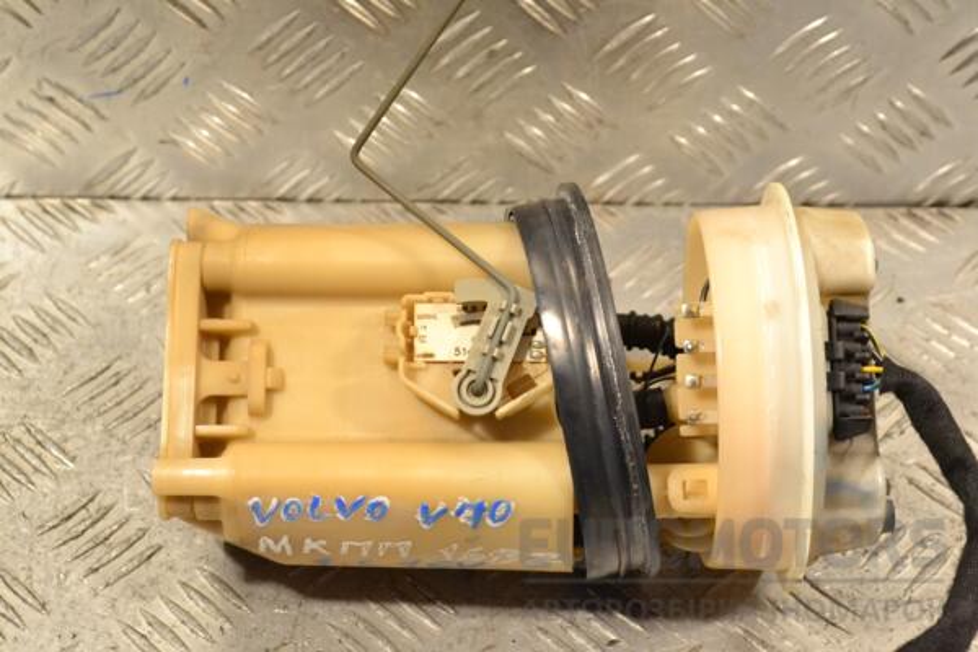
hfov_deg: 27.0
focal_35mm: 75
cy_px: 326
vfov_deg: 18.2
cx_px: 489
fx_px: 2037
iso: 3200
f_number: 9
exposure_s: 1/320
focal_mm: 50
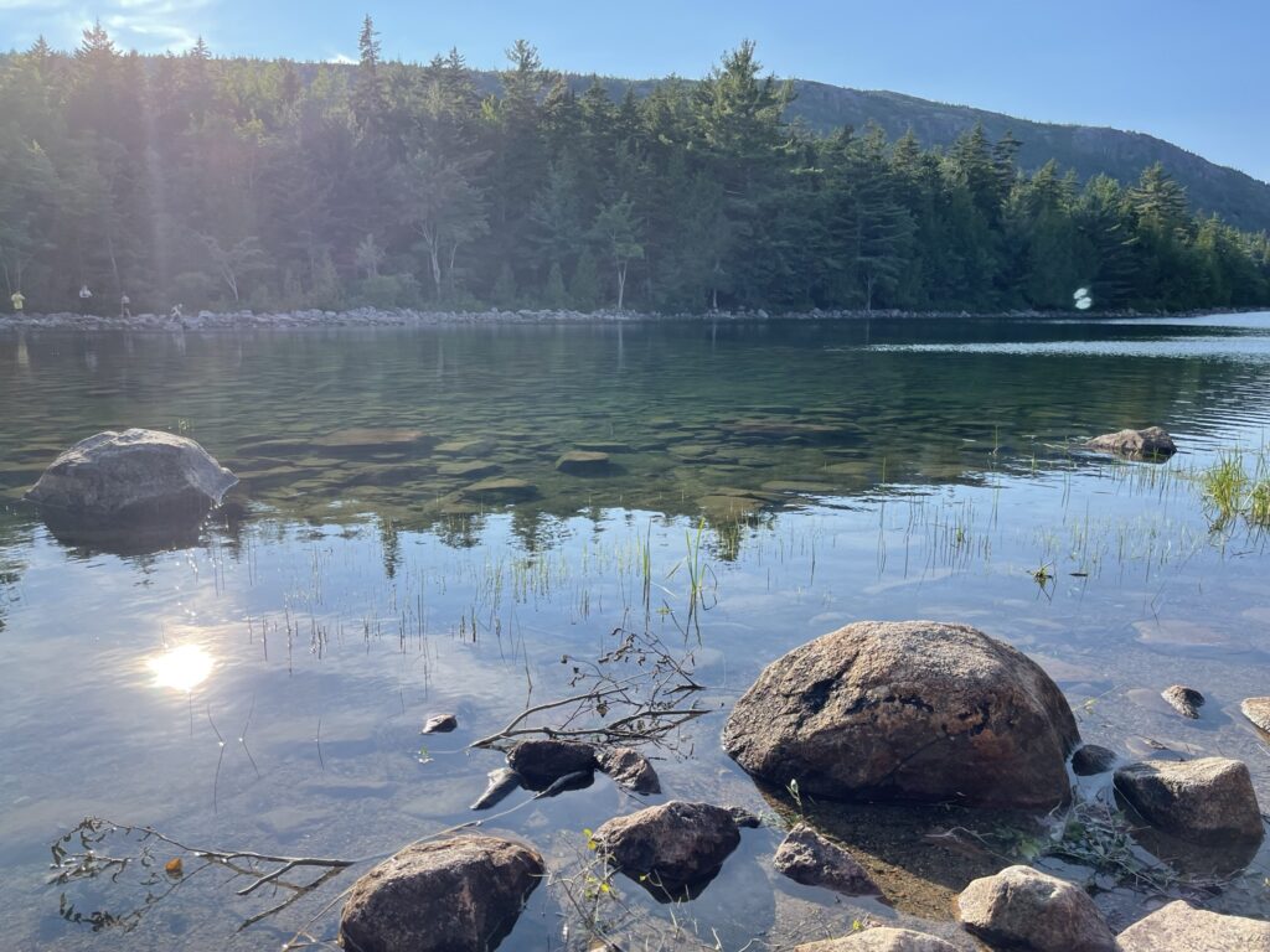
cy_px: 476
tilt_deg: -10.8
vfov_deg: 53.1
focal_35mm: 26
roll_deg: -0.9
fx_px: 954
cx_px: 635
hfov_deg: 67.3
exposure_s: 1/1534
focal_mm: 5.1
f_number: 1.6
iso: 32
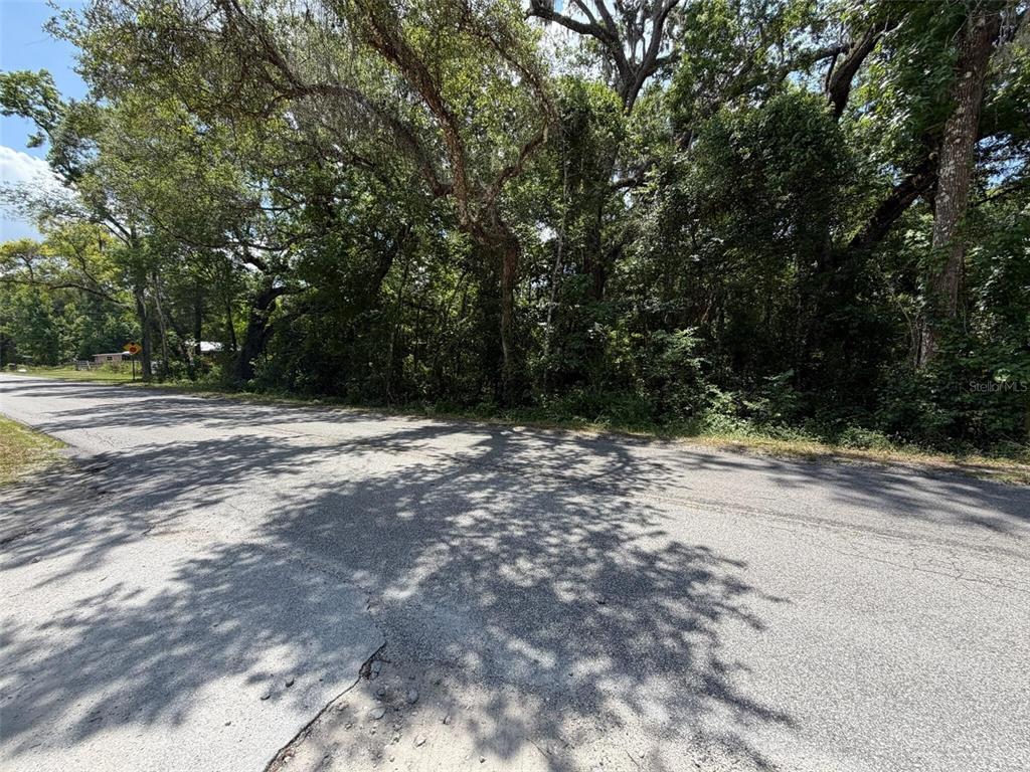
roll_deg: +1.4
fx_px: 417
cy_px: 386
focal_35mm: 14
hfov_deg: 102.1
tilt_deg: -3.1
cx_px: 515
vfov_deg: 85.7
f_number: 2.2
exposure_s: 1/742
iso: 40
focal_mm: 2.22
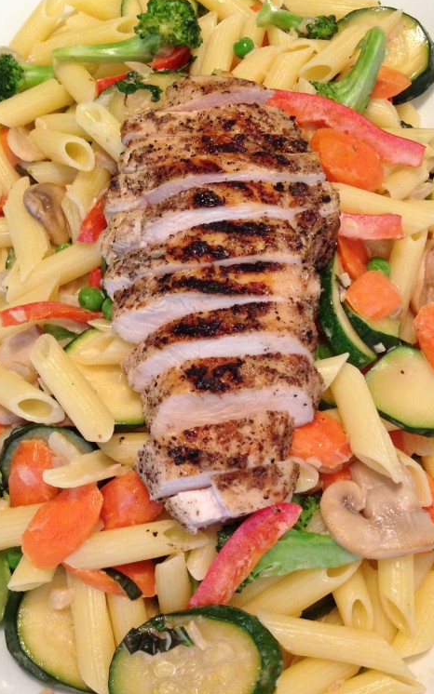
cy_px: 367
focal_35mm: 48
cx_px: 218
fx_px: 909
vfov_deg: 41.8
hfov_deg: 26.9
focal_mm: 4.12
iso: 200
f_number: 2.4
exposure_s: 1/20
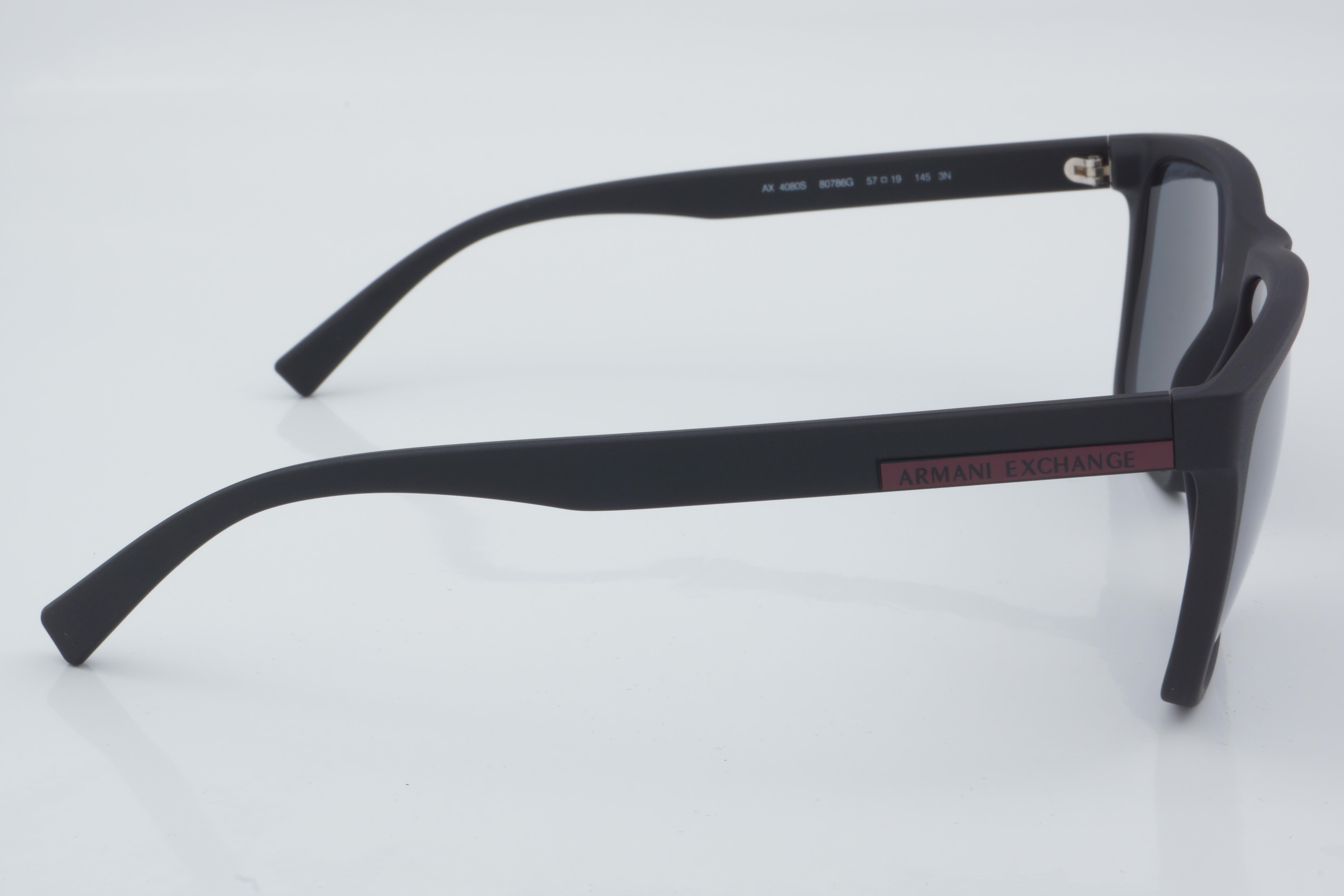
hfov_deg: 27.0
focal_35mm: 75
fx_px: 2800
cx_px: 672
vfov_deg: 18.2
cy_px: 448
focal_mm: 50
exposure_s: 1/4
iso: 100
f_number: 32
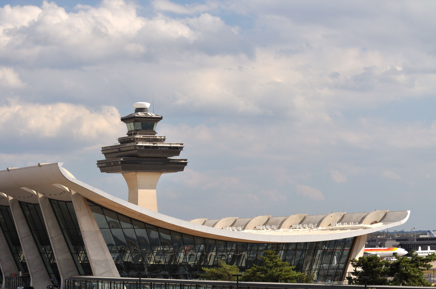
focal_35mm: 105
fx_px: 1270
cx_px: 218
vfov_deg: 13.0
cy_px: 144
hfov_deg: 19.5
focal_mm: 70
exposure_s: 1/320
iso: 200
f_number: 9
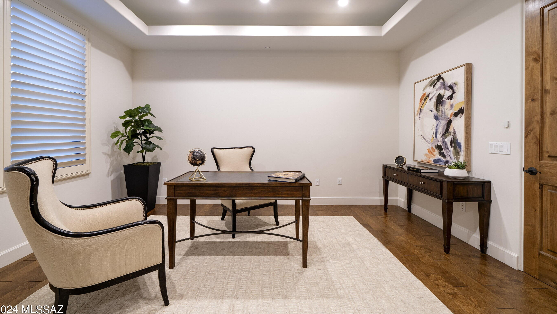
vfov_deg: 73.9
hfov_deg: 106.8
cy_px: 136
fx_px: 207
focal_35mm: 14
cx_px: 272
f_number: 7.1
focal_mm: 13
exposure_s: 1/2
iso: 200
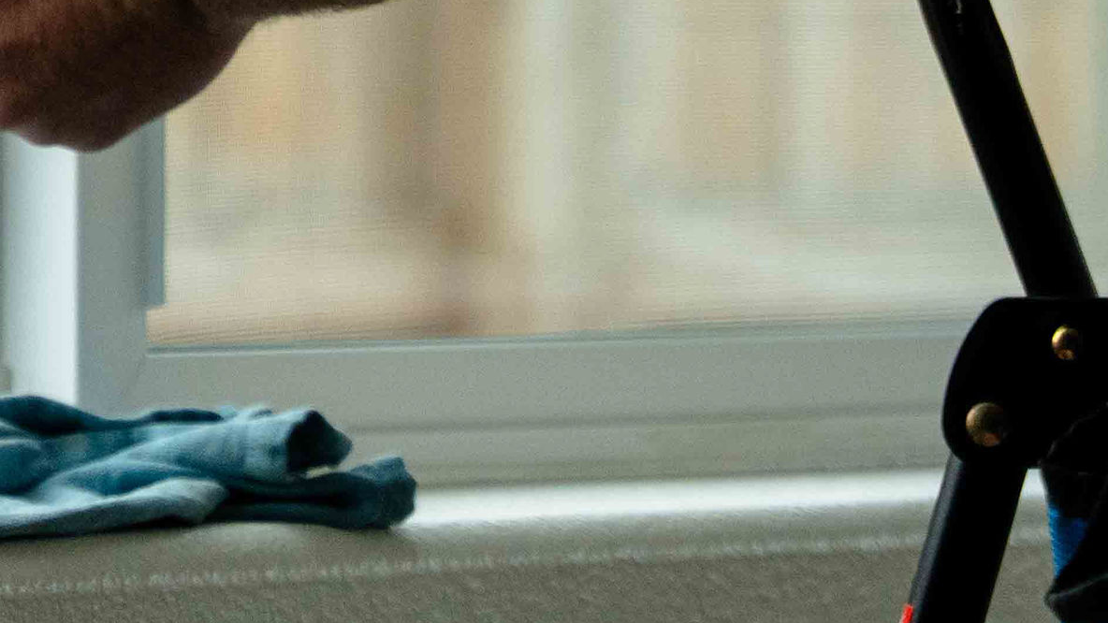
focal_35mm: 341
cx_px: -486
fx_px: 10018
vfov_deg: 3.6
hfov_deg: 6.3
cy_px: -97
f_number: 2.8
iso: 800
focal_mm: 66.3
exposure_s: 1/1000
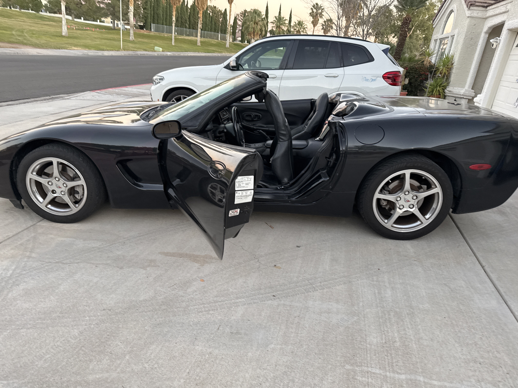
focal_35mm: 24
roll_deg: -4.7
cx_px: 259
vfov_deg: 56.8
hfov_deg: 71.6
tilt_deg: -21.9
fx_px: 359
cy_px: 194
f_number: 1.78
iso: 200
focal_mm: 6.76
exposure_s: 1/99
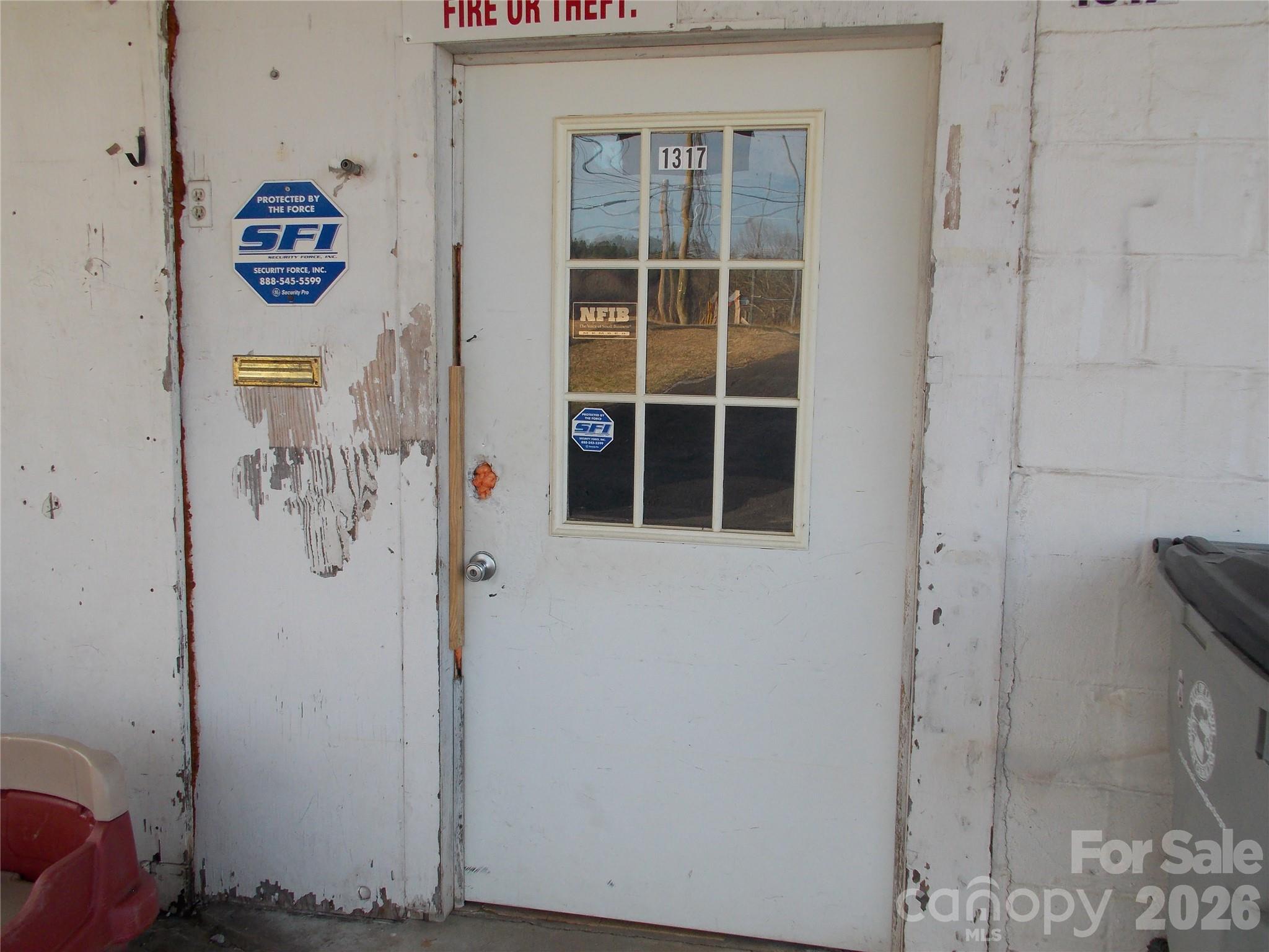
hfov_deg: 60.0
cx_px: 634
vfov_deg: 46.8
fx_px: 1100
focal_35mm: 30
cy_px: 476
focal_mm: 5.3
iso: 125
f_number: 3.3
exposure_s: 1/250
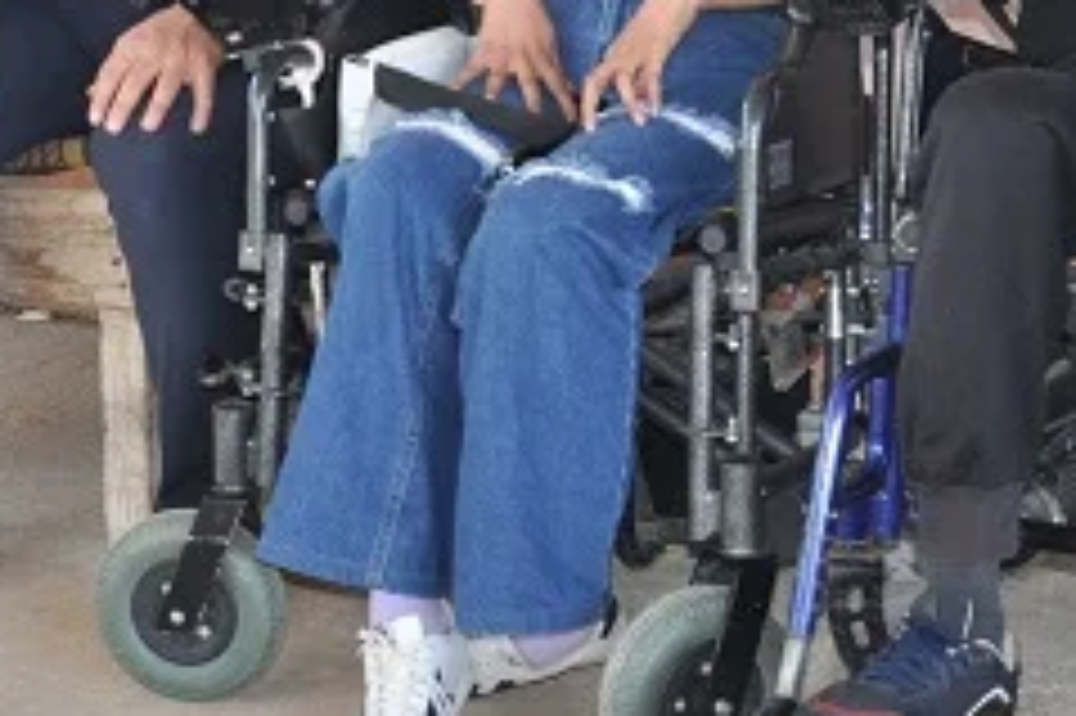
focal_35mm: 79
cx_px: 675
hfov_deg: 25.5
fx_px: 2367
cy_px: -18
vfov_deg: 16.8
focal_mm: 21
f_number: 3.8
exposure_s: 1/125
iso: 400
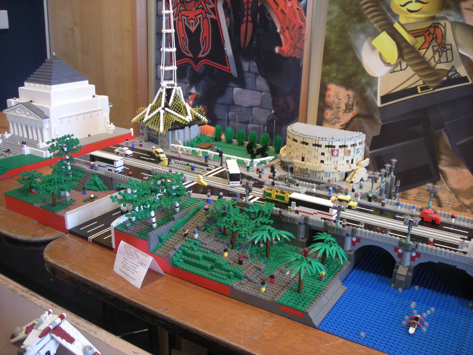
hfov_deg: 52.6
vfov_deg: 40.7
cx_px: 236
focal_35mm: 35
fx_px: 478
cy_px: 178
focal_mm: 5.7
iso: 205
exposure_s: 1/8
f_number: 2.8
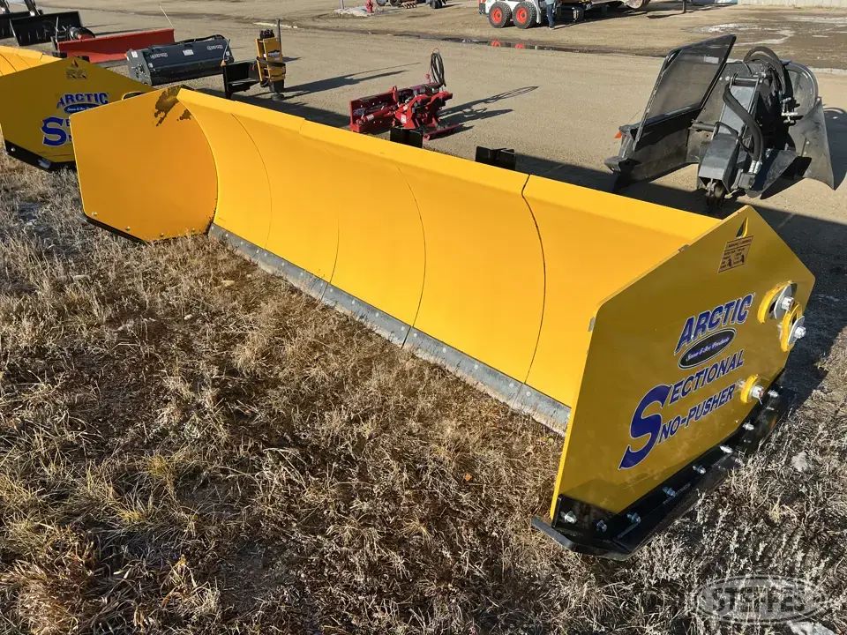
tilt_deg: -28.0
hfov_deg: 67.3
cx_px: 424
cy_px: 318
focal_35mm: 26
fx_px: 636
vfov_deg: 53.1
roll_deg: +1.7
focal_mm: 5.7
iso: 50
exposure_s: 1/4630
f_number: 1.5
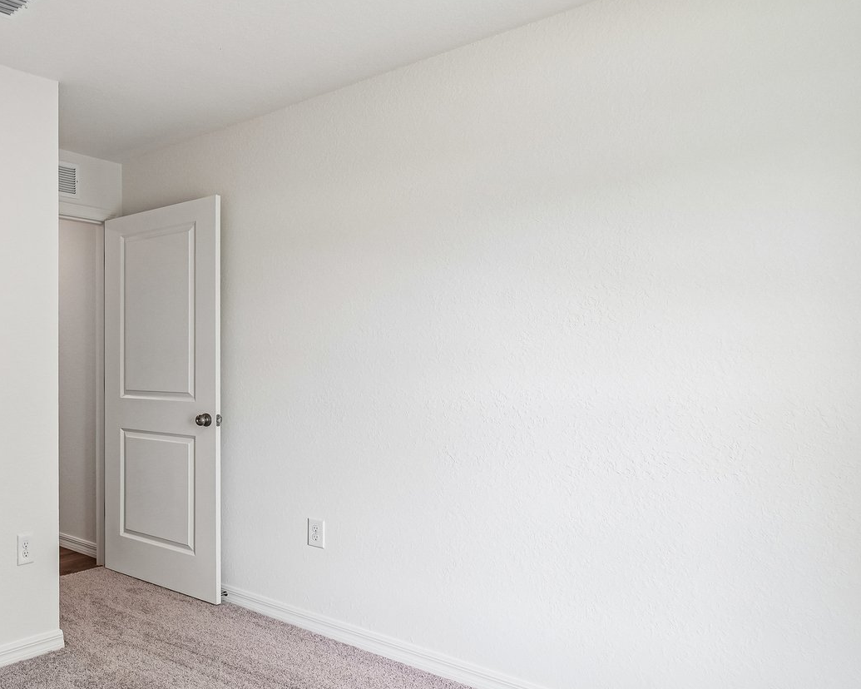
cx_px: 63
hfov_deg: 55.7
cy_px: 372
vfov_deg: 54.9
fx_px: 663
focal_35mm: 26
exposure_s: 1/30
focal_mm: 14
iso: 400
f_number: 8
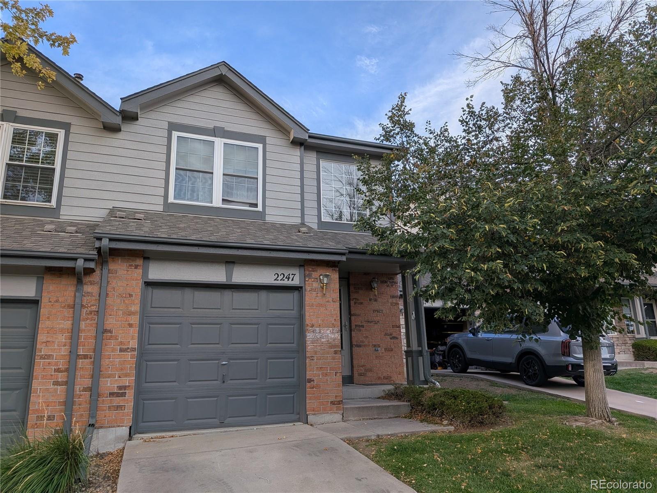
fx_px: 456
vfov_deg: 56.8
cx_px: 328
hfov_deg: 71.6
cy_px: 246
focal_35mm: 24
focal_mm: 4.53
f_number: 1.7
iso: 30
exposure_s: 1/491
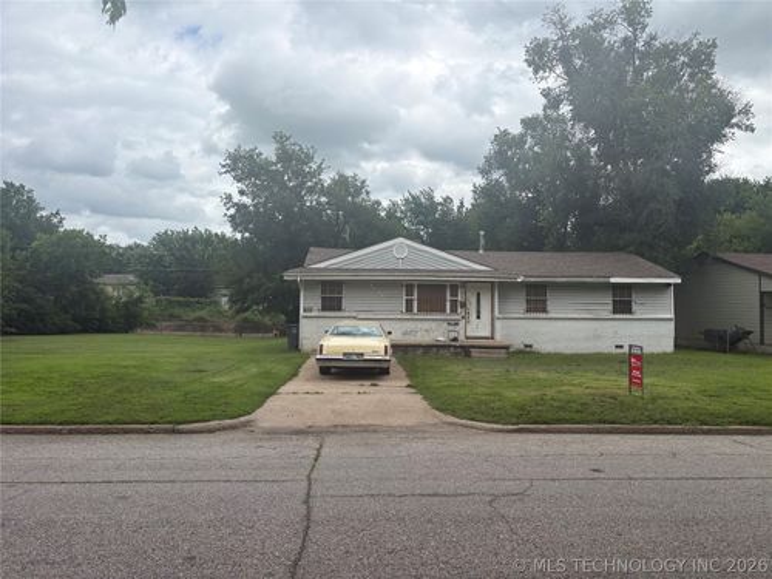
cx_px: 386
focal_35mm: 26
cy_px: 290
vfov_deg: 53.1
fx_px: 580
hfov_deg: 67.3
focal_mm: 5.96
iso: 50
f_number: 1.6
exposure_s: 1/2985
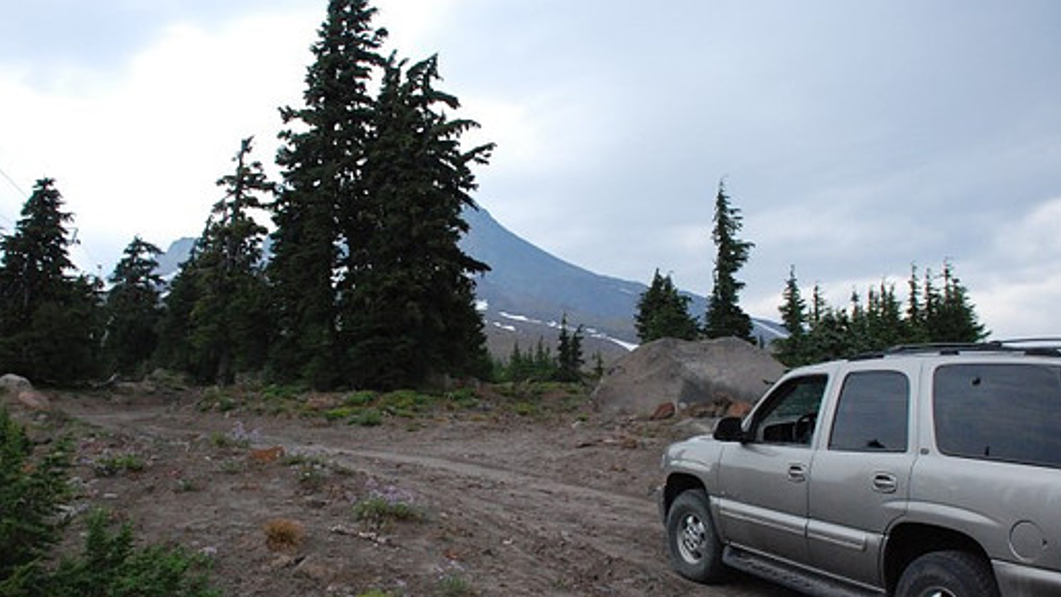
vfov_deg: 36.5
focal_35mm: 32
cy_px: 365
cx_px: 518
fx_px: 900
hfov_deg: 61.0
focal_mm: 18
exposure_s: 1/4000
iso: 1600
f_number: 4
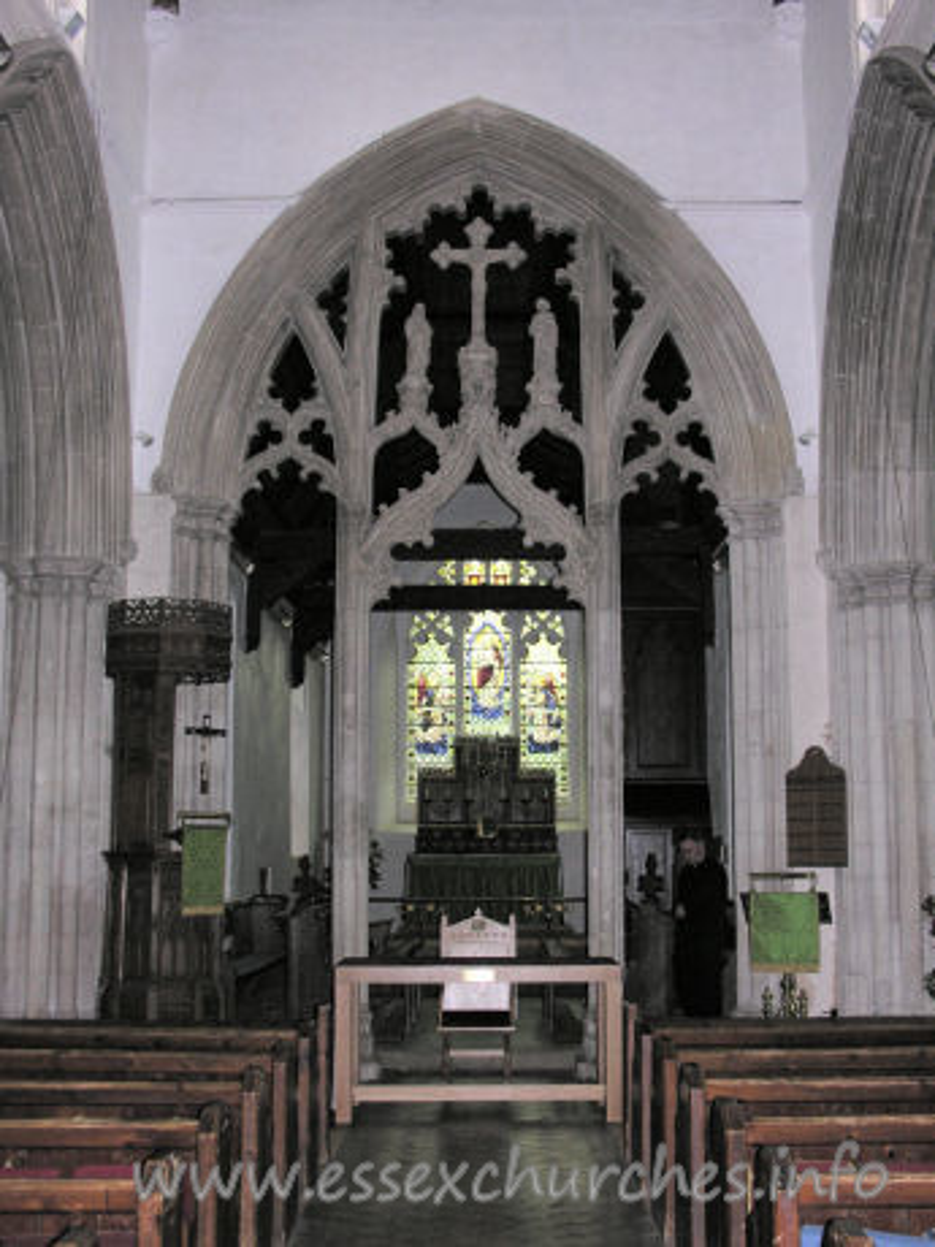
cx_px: 468
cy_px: 624
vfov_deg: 43.9
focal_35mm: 43
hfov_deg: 33.6
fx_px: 1549
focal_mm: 11
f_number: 2.9
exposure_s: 1/60.1
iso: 187
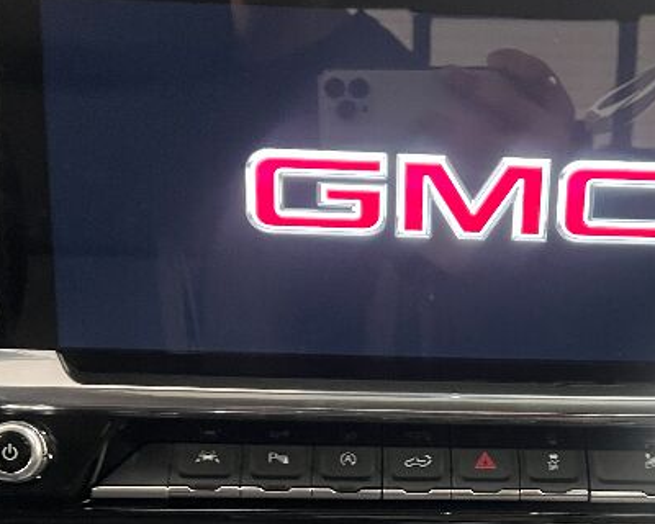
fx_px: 1260
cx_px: 462
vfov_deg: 22.9
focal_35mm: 65
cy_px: 477
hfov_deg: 28.8
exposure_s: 1/40
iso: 640
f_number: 1.5
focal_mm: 5.7
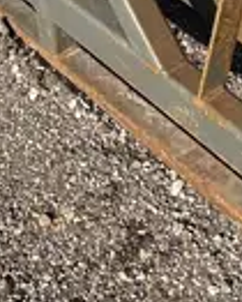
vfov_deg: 11.5
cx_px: 270
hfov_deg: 10.7
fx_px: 1270
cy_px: -391
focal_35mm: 142
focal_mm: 4.2
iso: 32
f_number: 1.6
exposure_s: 1/2882
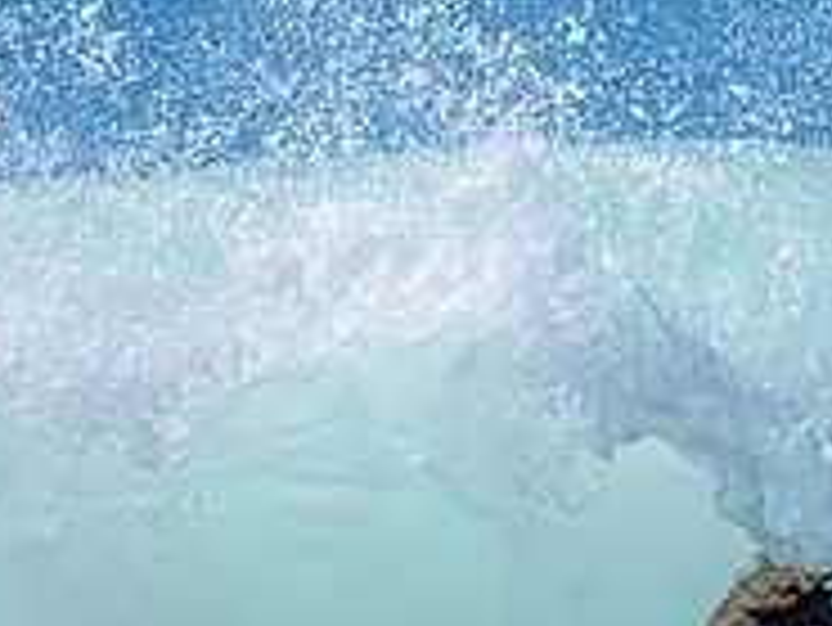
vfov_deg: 0.5
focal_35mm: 3263
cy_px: 878
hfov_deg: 0.6
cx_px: 786
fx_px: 78478
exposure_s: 1/2000
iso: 250
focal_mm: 800
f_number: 6.3
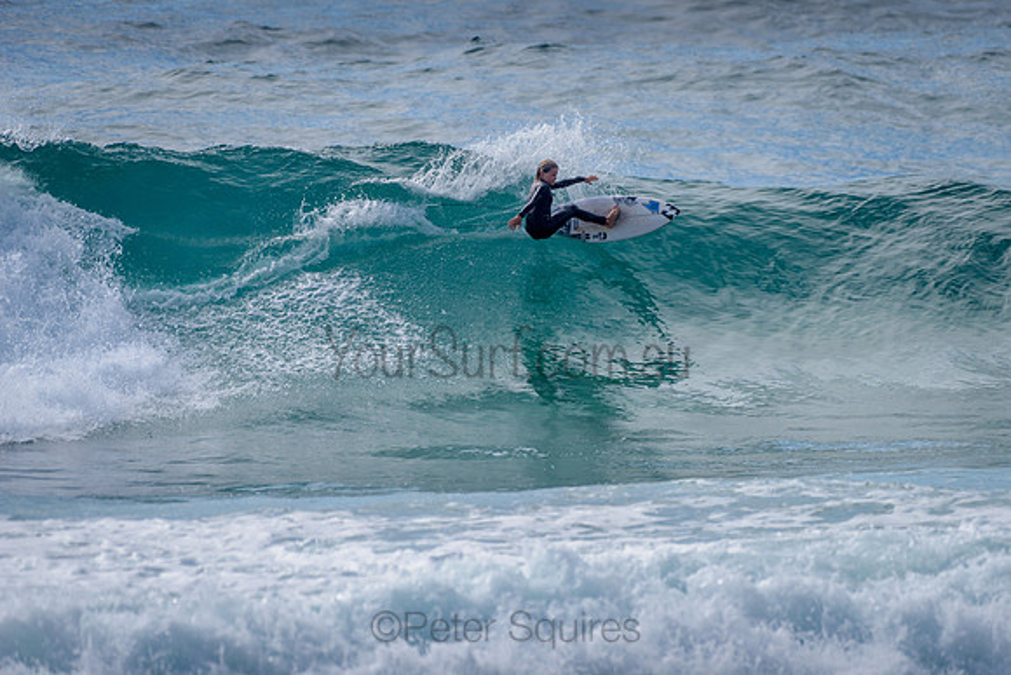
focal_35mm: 613
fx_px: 17223
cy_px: 287
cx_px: 620
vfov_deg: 2.2
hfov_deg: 3.4
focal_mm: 500
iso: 160
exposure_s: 1/2000
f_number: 5.6
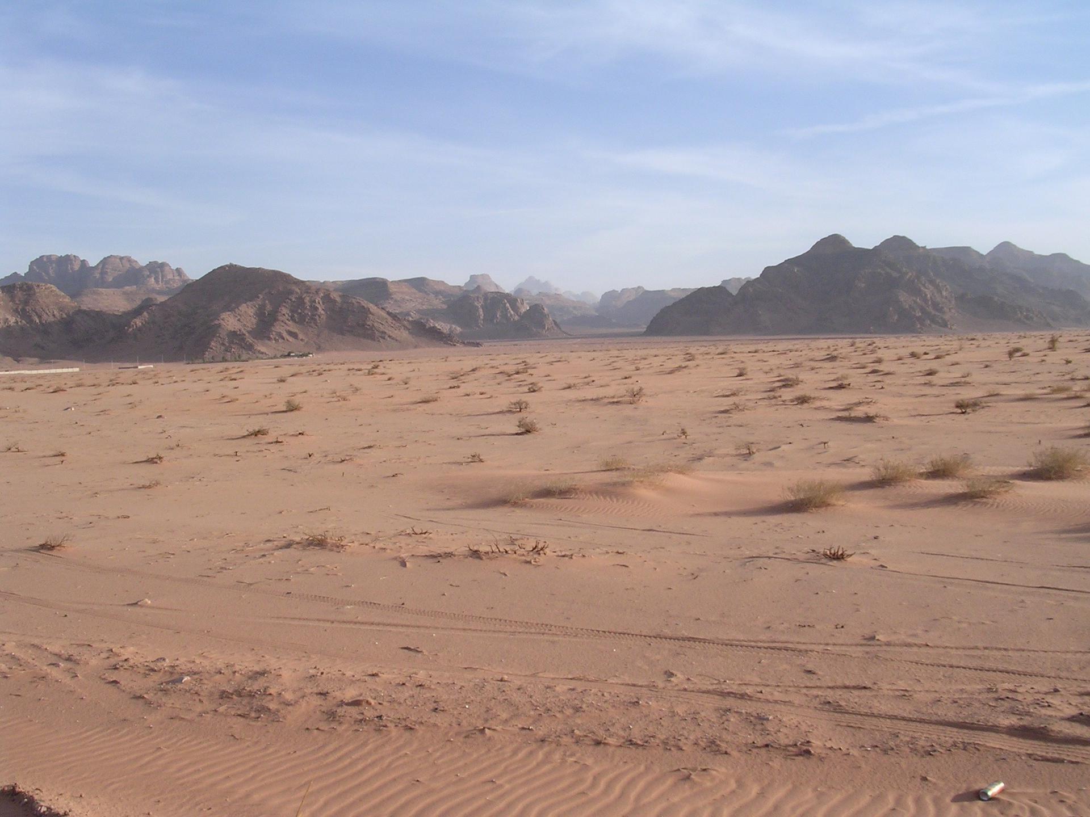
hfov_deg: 49.0
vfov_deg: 37.7
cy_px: 408
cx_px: 545
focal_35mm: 38
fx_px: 1197
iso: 100
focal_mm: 5.8
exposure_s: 1/228
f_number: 5.6
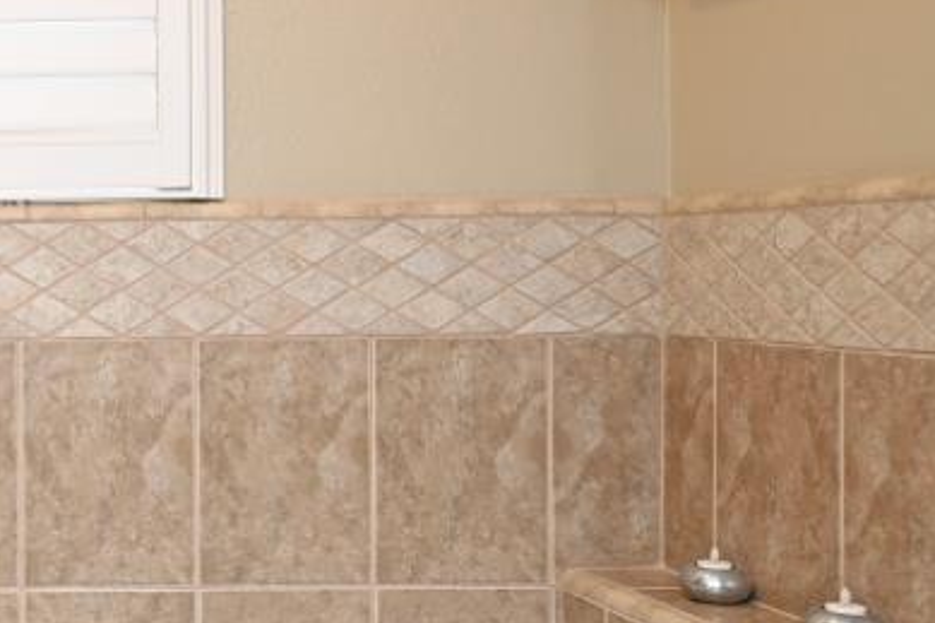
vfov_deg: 25.0
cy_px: 291
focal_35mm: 54
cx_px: -161
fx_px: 1402
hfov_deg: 31.5
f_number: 4
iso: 450
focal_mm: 14
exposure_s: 1/60
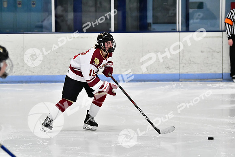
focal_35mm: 195
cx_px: 118
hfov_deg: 10.5
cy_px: 78
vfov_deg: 7.0
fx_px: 1273
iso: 8000
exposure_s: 1/1250
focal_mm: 130
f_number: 2.8
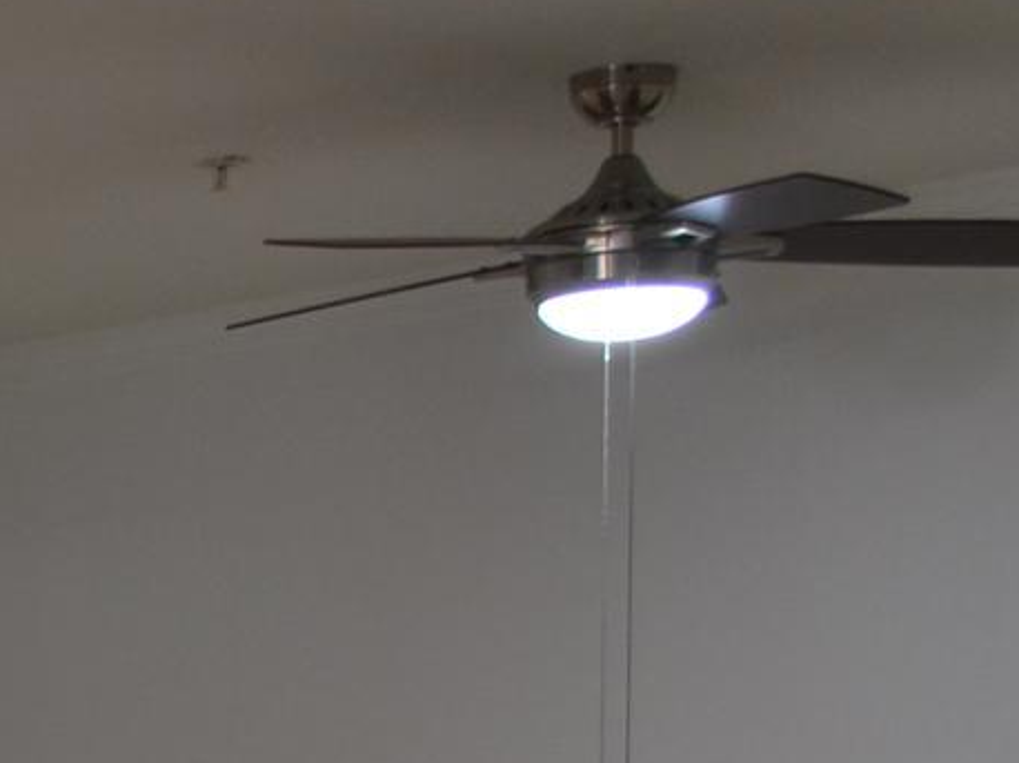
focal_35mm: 129
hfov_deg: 13.6
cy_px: 1276
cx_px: -859
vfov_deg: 10.9
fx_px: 3795
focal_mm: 20
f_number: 4
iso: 400
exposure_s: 1/60
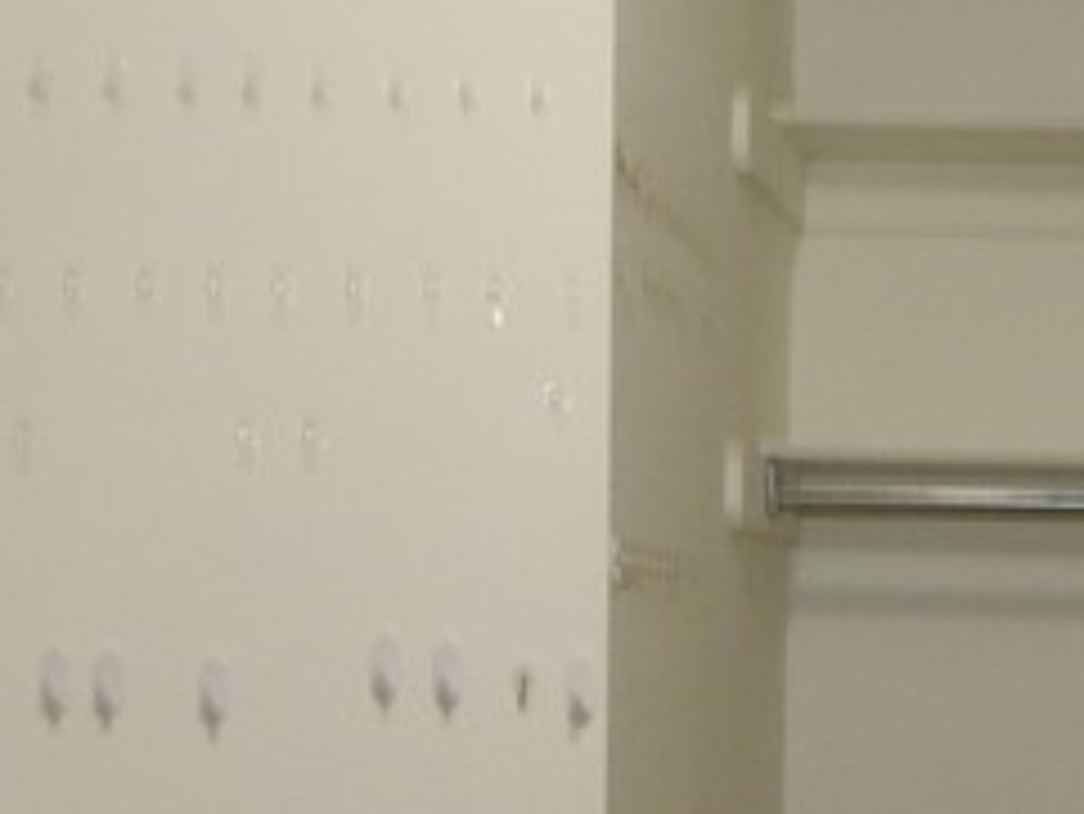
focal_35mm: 102
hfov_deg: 18.6
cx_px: 1169
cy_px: 729
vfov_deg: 14.4
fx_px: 3196
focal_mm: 4.3
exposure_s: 1/30
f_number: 3.3
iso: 200
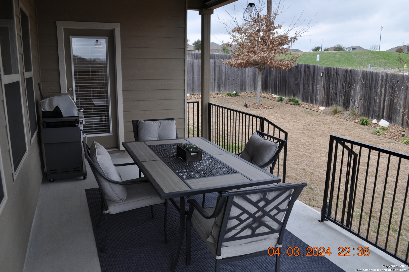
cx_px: 204
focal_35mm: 27
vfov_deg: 47.8
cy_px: 136
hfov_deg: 67.4
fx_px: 306
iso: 220
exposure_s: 1/125
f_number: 5.6
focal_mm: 18
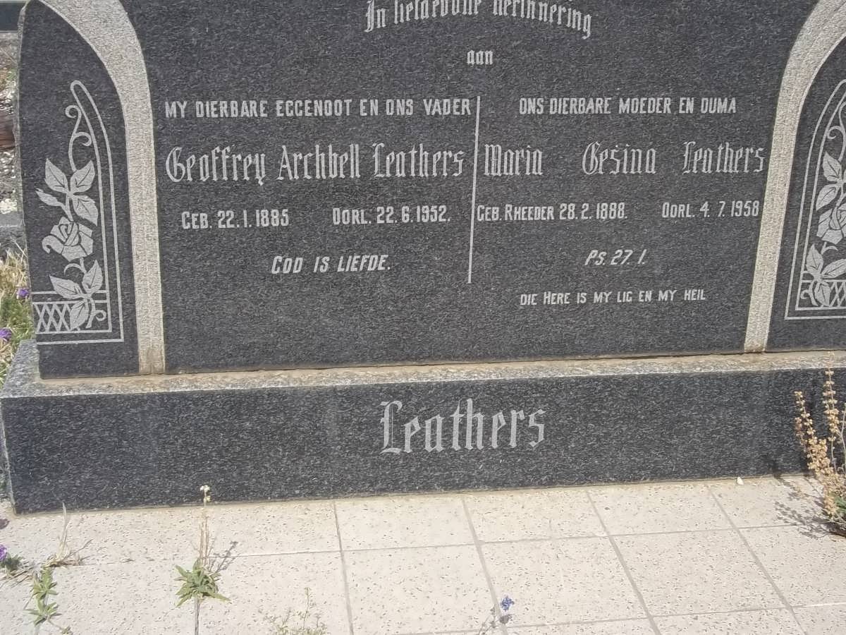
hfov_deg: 38.2
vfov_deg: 29.1
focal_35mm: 50
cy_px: 318
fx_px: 1222
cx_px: 423
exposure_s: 1/250
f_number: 7
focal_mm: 8.8
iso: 80
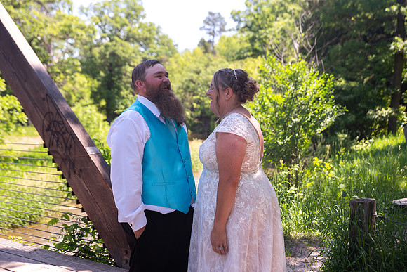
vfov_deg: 28.1
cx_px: 204
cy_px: 136
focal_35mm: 48
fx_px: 543
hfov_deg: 41.1
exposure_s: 1/125
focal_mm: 48
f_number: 3.5
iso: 31
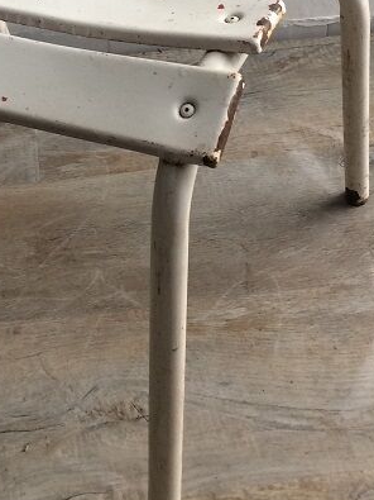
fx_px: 1038
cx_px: 106
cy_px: -23
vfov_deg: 25.4
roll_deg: +3.7
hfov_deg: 20.3
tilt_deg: -34.2
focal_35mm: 72
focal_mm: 4.15
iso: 40
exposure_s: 1/33
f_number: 2.2
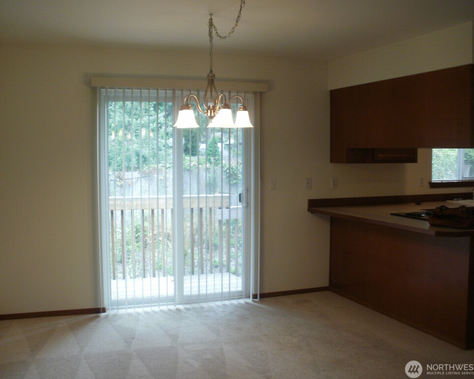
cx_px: 234
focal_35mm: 38
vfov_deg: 39.2
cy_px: 191
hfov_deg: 47.9
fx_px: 533
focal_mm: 6.3
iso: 100
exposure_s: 1/30
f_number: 3.5
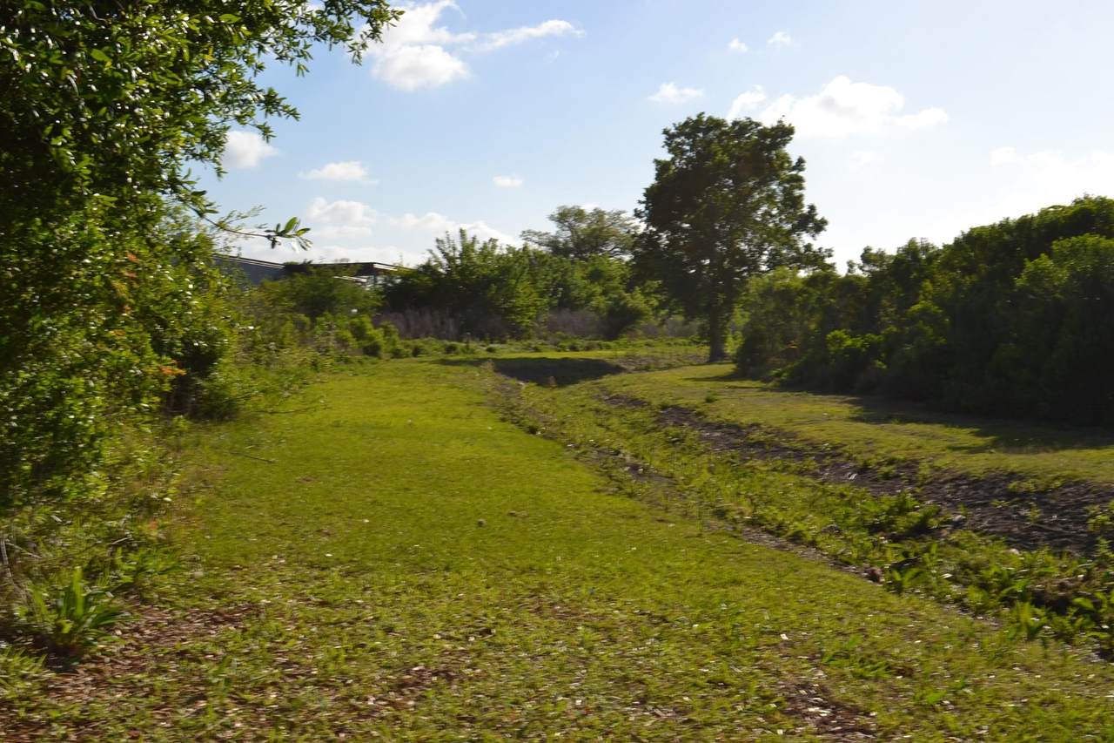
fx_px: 1485
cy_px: 372
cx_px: 557
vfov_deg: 28.1
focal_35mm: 48
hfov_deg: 41.1
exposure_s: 1/200
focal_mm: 32
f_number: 11
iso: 100
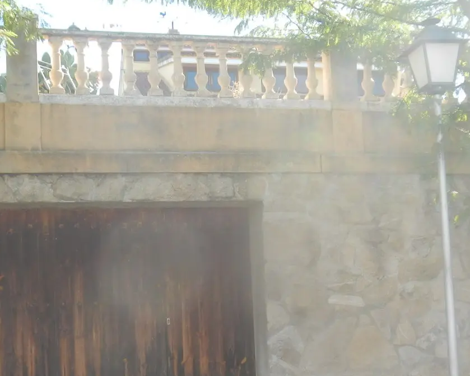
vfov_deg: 28.0
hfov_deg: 34.7
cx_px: 242
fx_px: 751
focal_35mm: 54
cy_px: 240
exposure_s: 1/250
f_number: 3.3
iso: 125
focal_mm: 5.2
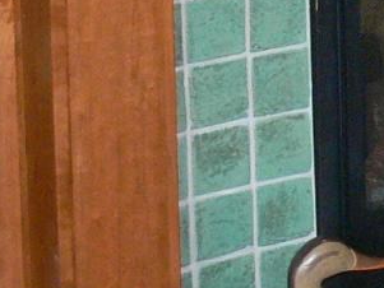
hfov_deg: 7.4
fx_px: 2641
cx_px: 1102
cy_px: -313
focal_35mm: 238
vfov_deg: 6.1
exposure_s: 1/30
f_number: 3.6
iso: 200
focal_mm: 7.4
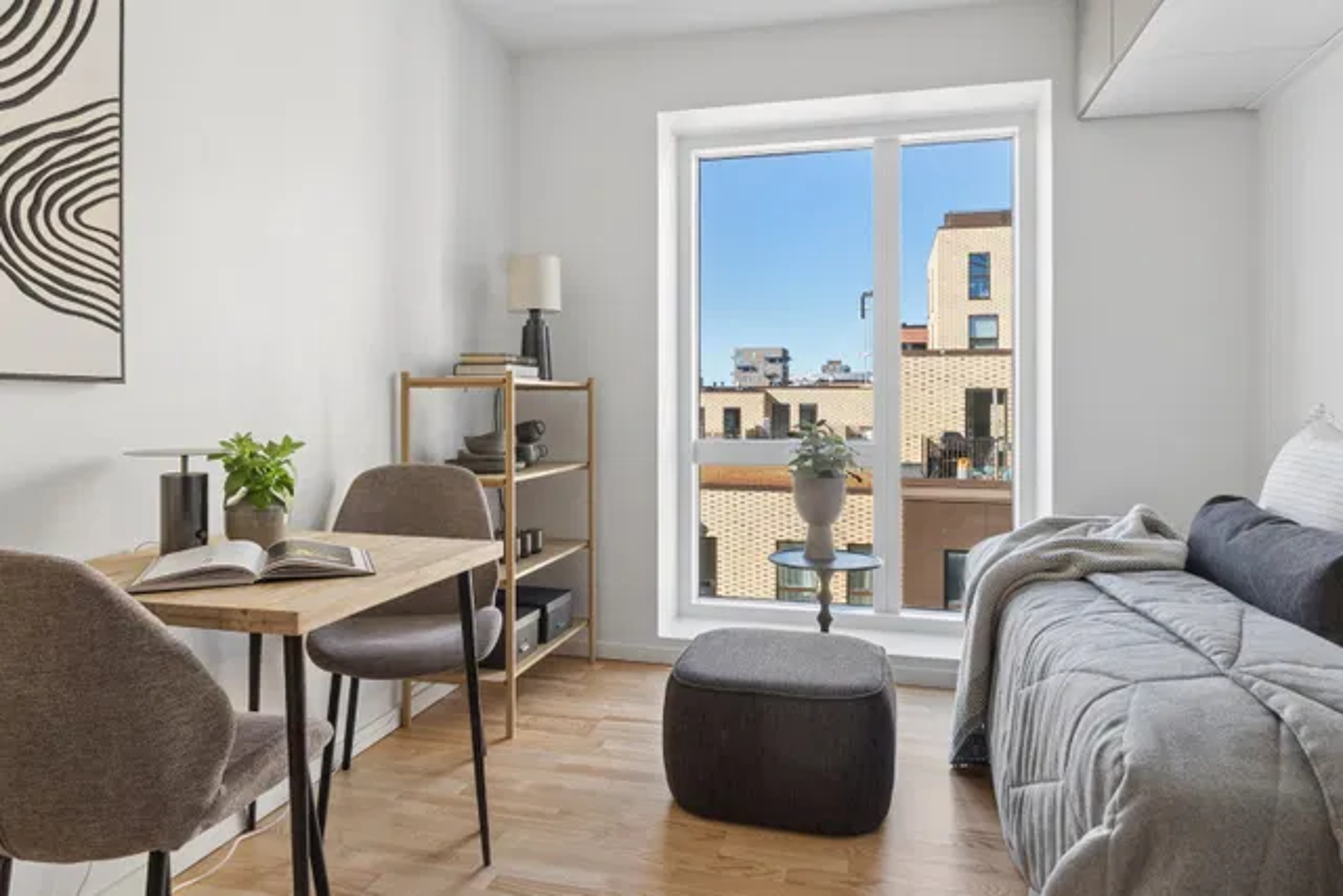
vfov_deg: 59.5
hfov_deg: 81.2
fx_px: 784
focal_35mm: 21
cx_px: 672
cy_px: 448
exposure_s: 1/40
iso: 200
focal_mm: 14
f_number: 8
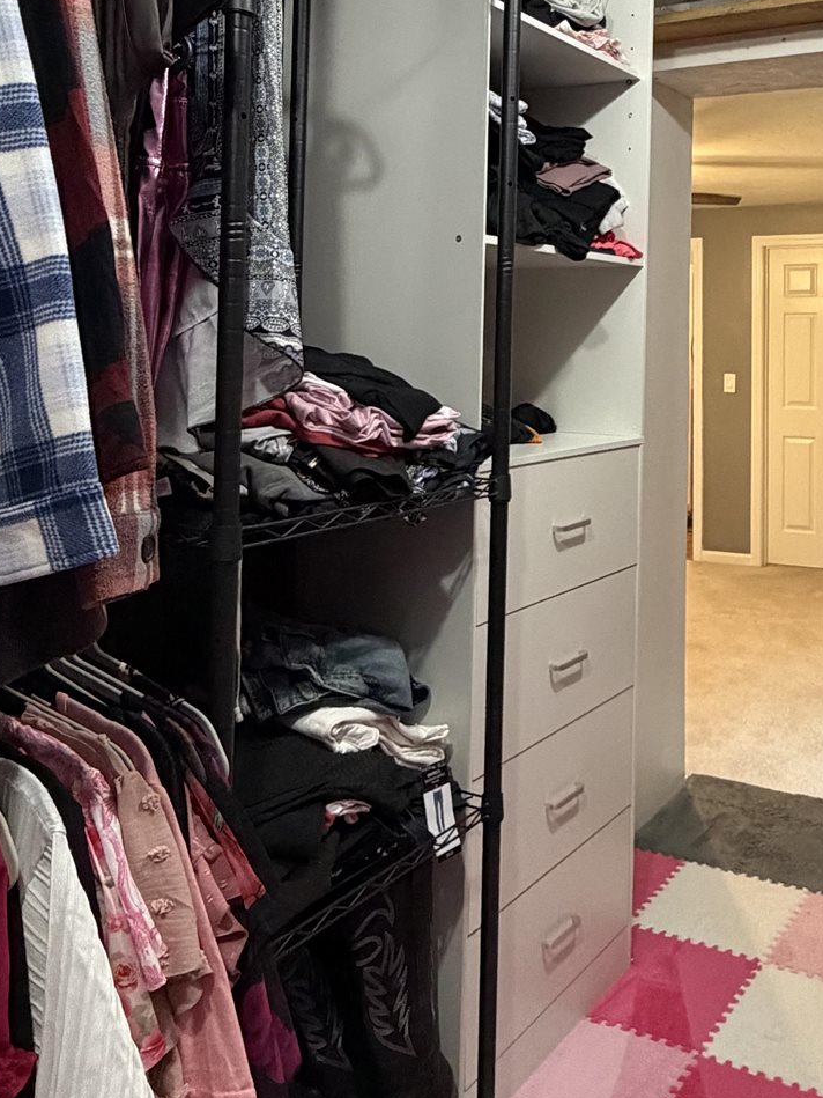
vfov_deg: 52.6
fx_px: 1078
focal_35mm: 34
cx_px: 668
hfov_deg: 40.0
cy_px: 344
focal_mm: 2.22
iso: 500
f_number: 2.2
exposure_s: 1/60
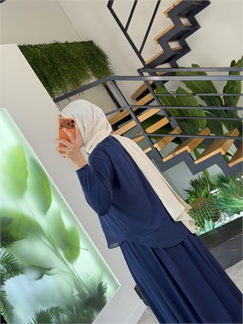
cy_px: 162
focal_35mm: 48
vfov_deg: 39.6
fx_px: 449
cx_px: 122
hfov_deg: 30.3
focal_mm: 6.76
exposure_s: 1/122
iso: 64
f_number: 1.78
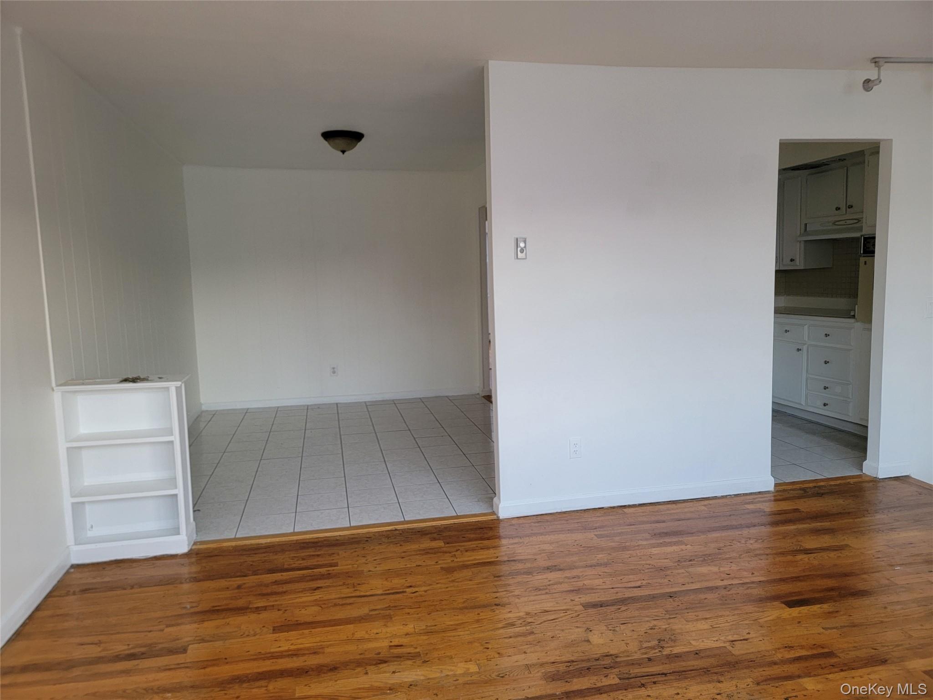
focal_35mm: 24
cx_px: 466
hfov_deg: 71.6
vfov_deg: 56.8
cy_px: 350
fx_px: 647
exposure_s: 1/40
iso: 250
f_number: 1.8
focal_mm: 6.7
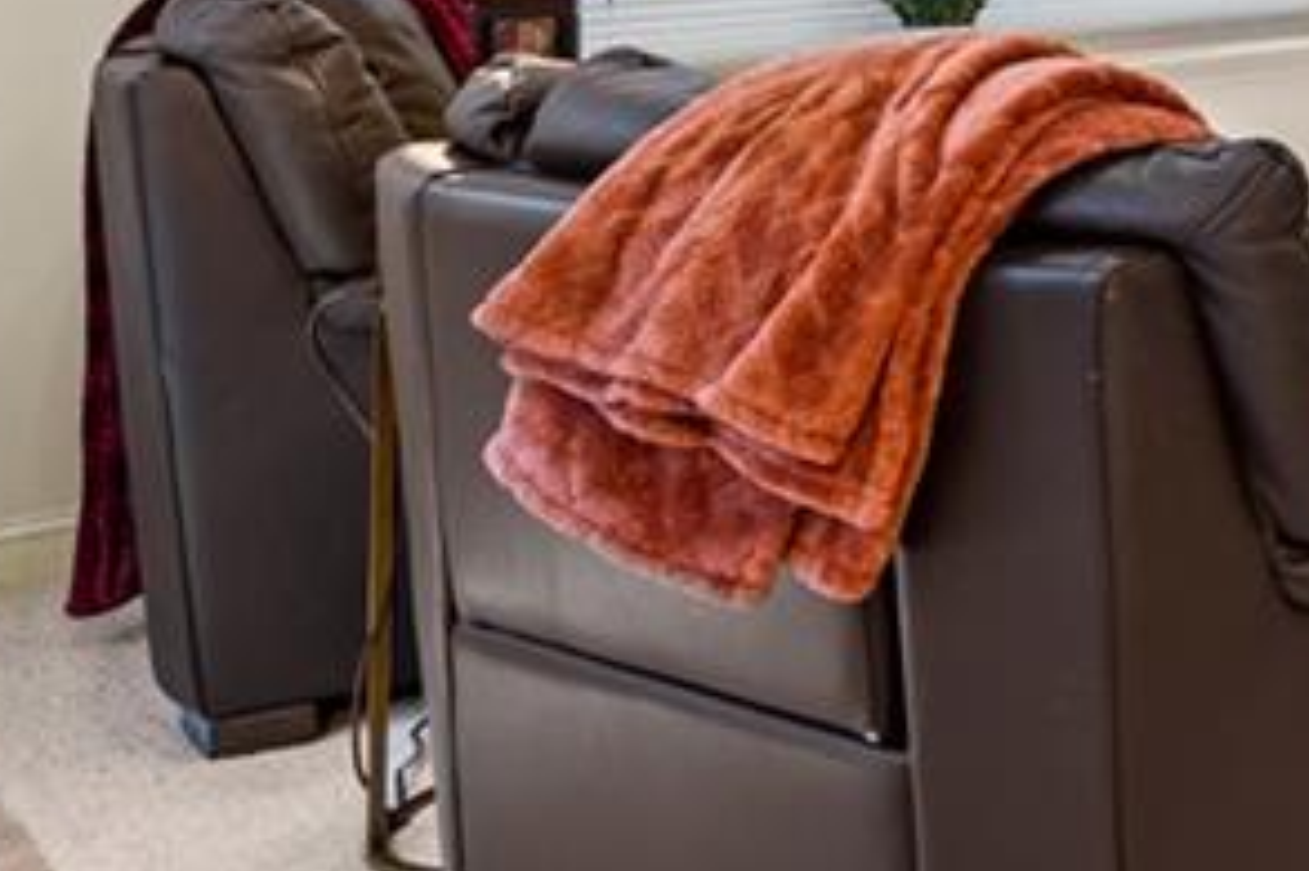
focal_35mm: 56
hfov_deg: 23.4
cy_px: -246
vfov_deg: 21.9
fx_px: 2035
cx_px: 2220
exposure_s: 1/1.25
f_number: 8
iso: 400
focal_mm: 16
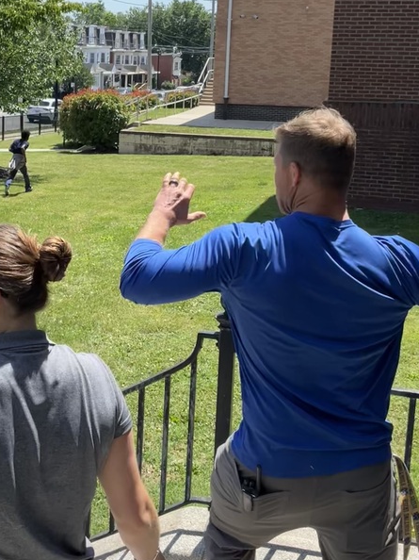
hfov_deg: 28.4
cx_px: 82
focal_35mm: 50
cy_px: 188
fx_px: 808
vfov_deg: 37.8
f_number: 1.8
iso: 25
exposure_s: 1/1195
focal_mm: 3
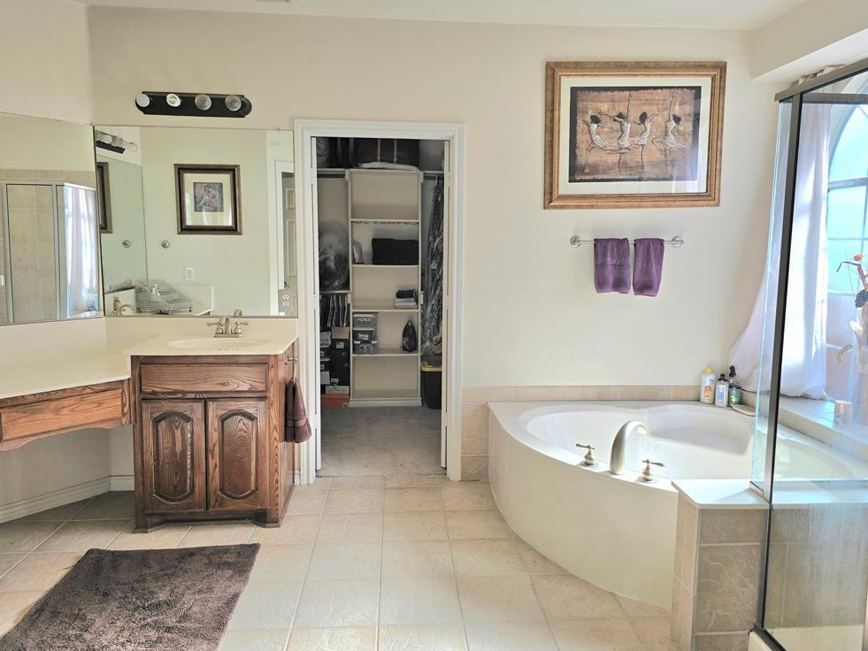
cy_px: 318
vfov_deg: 56.8
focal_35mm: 24
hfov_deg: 71.6
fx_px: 602
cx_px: 441
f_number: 1.7
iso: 16
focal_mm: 6.3
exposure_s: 1/182
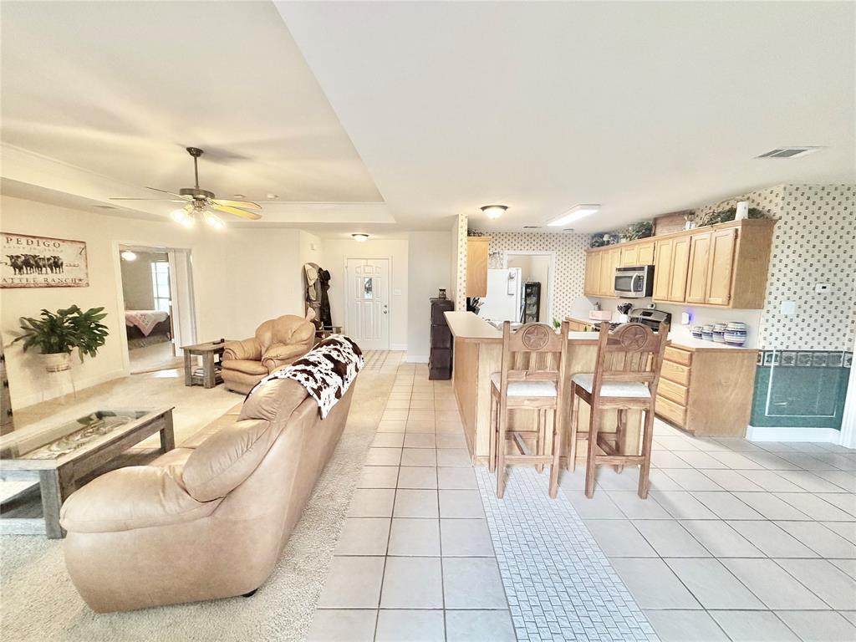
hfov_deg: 102.1
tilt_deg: -6.4
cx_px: 428
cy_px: 321
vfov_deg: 85.7
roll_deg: -0.5
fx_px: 346
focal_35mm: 14
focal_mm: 2.22
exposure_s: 1/60
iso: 250
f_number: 2.2
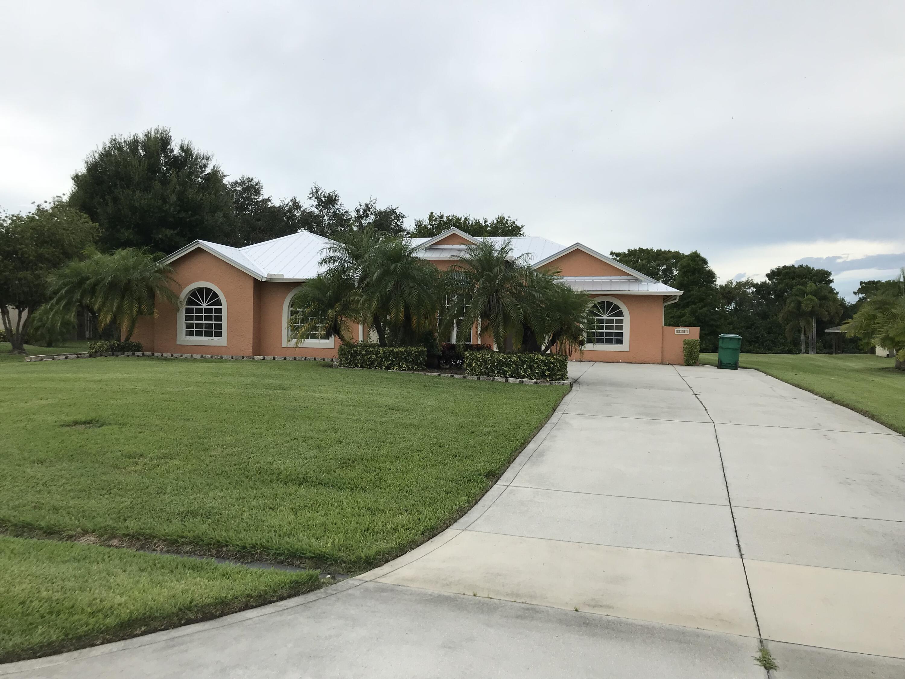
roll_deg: -1.7
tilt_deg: +0.0
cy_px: 340
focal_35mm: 28
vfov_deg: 49.7
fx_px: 732
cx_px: 452
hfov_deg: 63.4
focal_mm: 3.99
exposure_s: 1/2457
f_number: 1.8
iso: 20
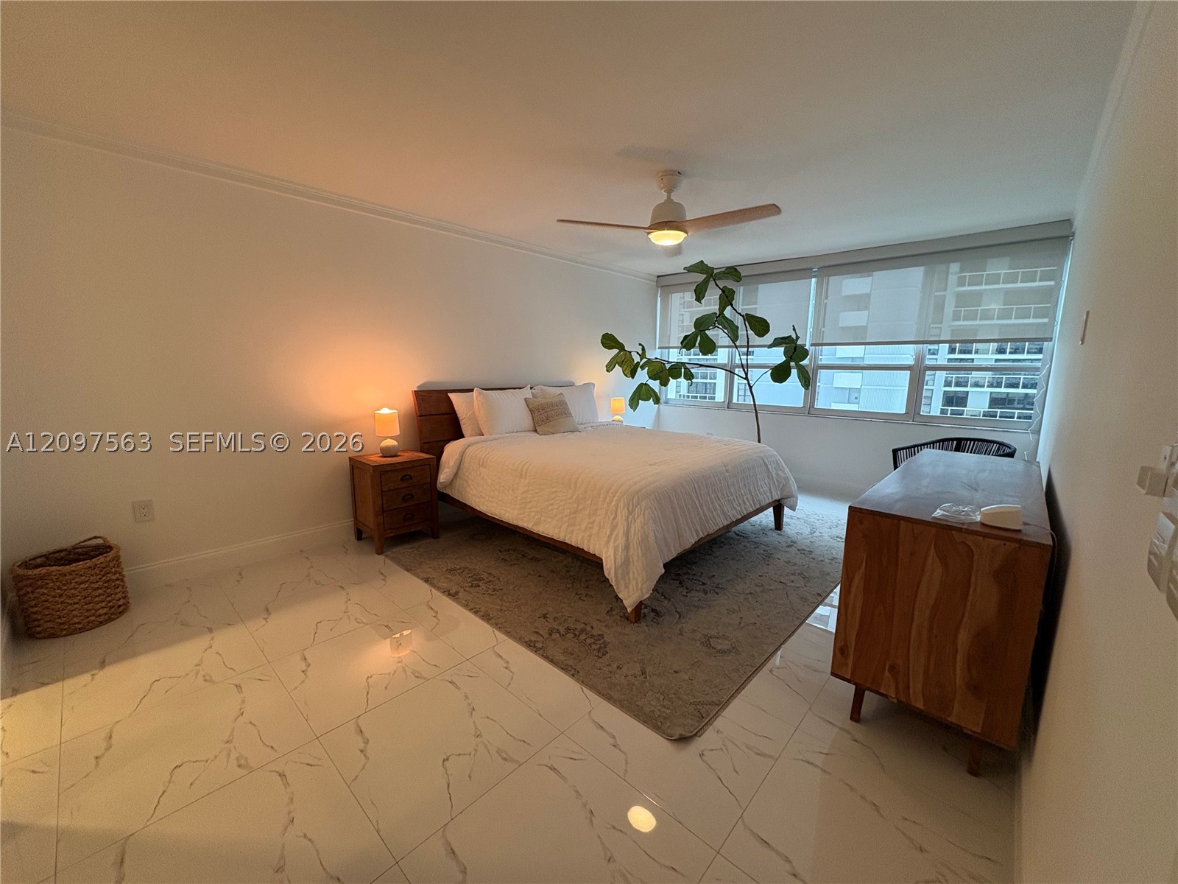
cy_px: 442
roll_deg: -0.7
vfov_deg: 85.7
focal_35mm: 14
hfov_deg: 102.1
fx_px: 476
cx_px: 589
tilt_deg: -9.3
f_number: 2.2
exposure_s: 1/90
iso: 200
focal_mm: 2.22
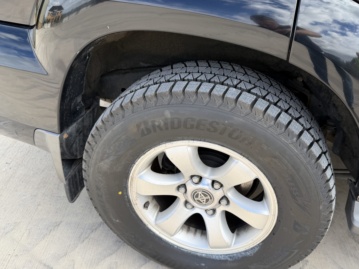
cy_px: 136
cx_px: 212
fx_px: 301
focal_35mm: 29
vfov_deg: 48.2
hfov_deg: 61.2
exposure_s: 1/943
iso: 80
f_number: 1.78
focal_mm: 6.76
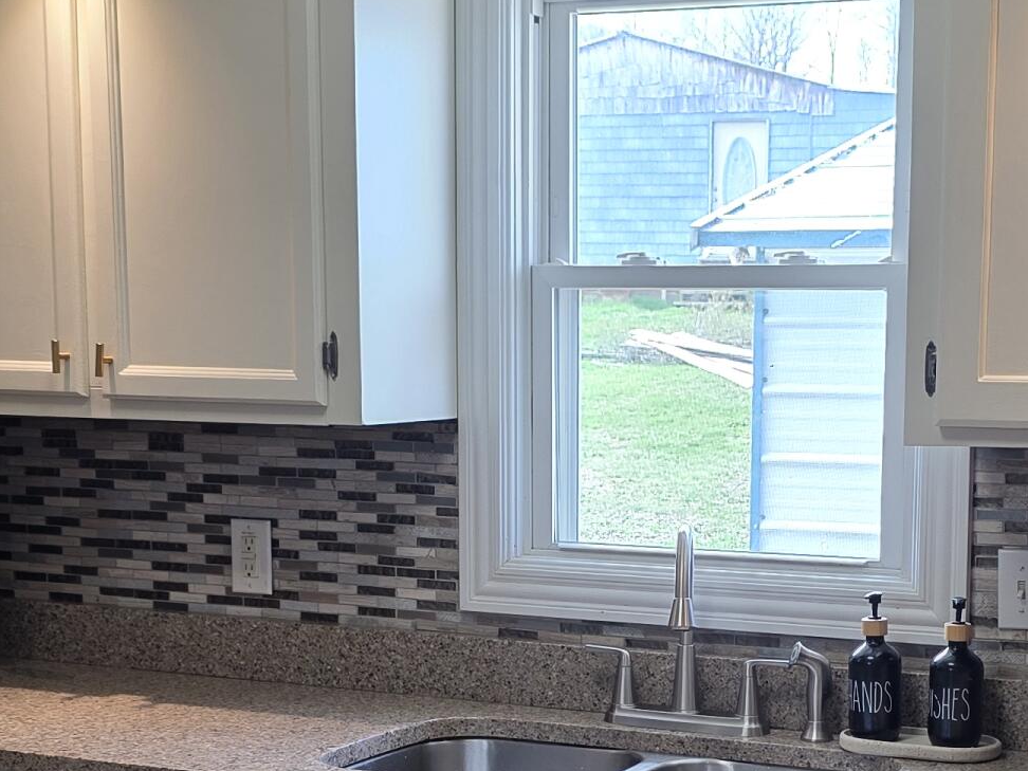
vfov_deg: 20.4
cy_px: 643
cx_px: 654
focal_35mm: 71
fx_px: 2109
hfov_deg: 27.3
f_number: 1.7
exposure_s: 1/120
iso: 100
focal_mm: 6.3
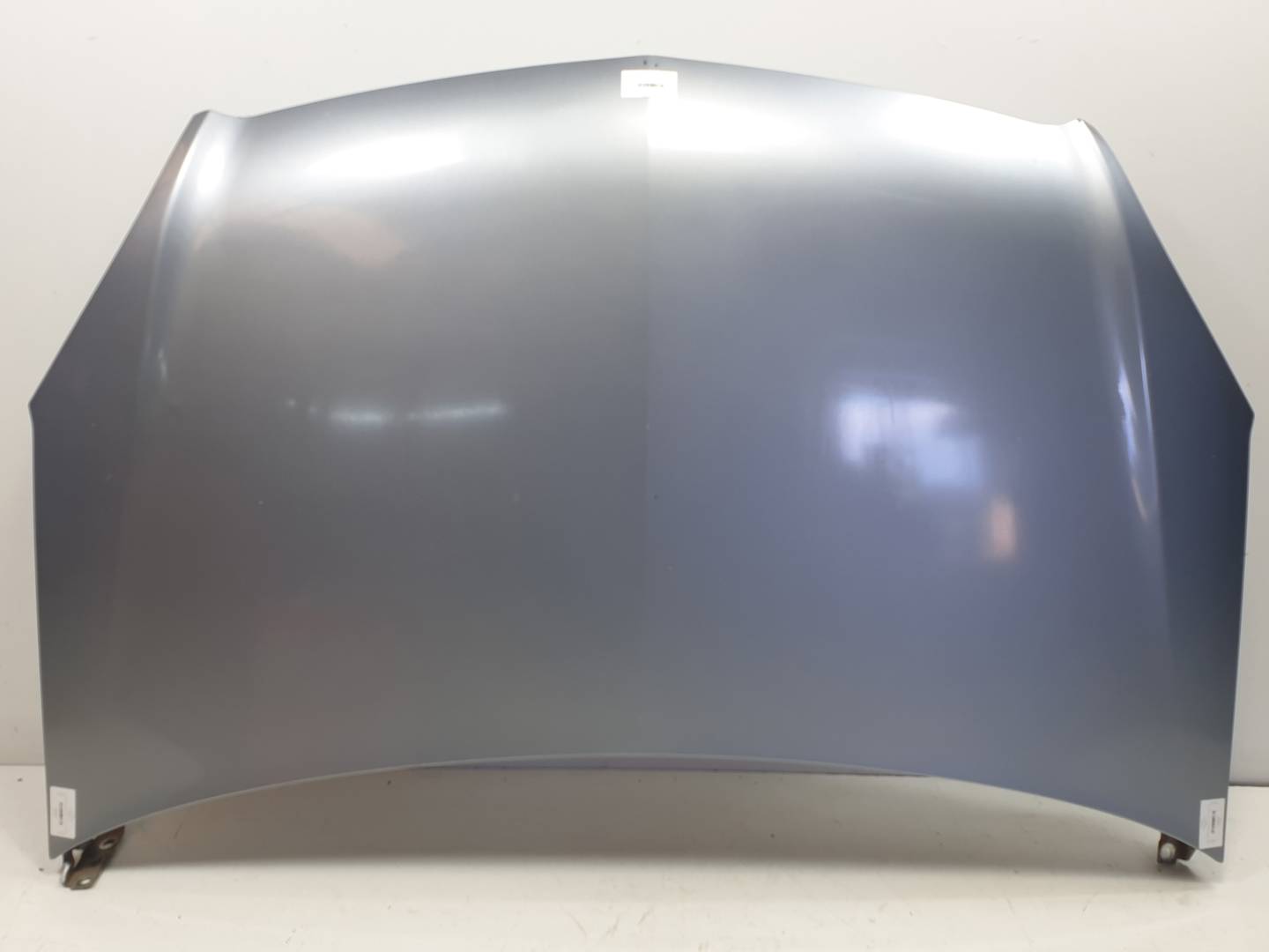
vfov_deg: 53.1
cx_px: 634
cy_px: 476
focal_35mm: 26
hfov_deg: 67.3
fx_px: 953
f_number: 2.4
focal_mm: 4.3
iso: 64
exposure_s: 1/100
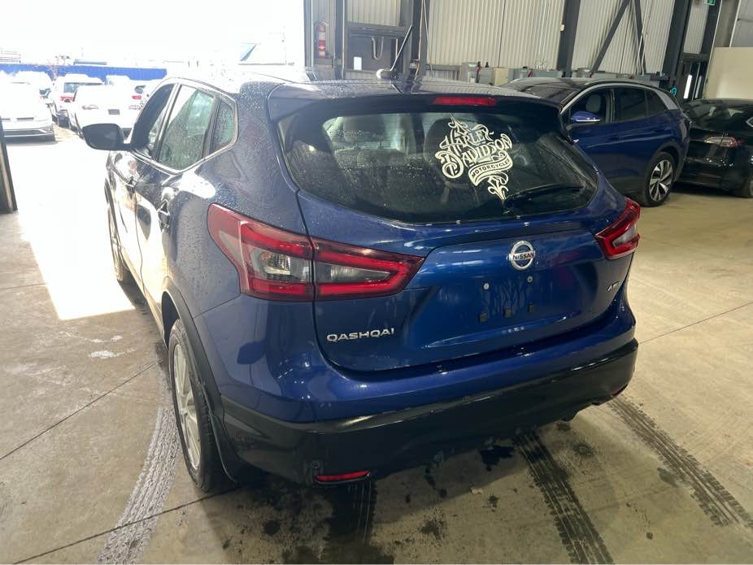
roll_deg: -1.3
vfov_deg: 53.1
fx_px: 566
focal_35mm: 26
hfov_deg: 67.3
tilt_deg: -18.9
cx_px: 376
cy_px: 282
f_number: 1.5
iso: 40
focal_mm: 5.7
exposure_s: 1/121
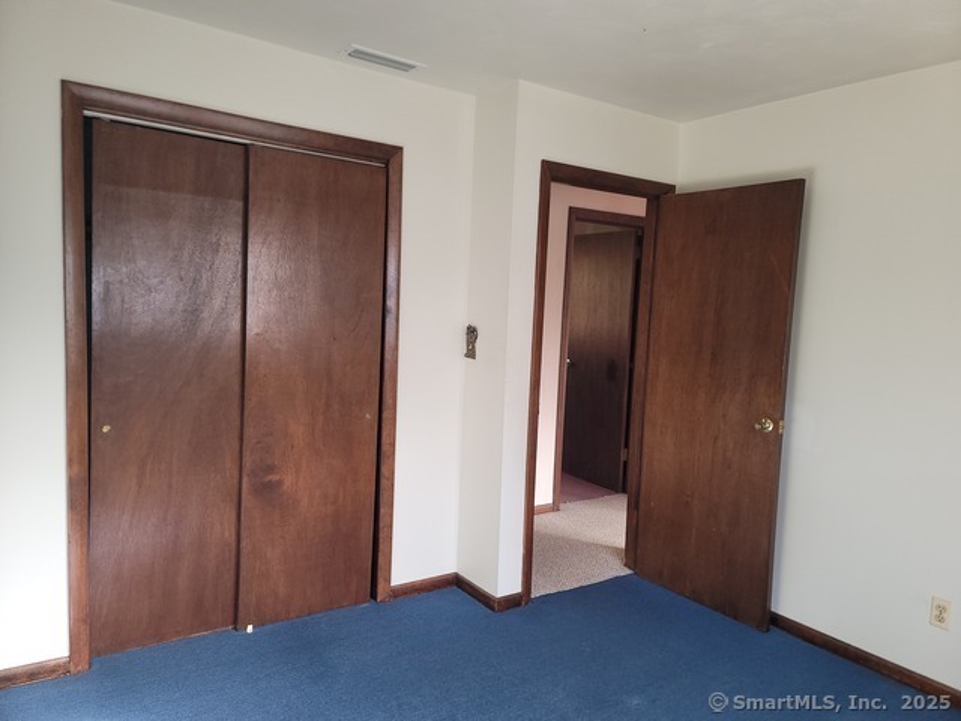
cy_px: 360
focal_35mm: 25
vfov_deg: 54.9
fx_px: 694
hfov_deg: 69.4
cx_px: 480
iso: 100
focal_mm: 7
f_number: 1.8
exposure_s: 1/60
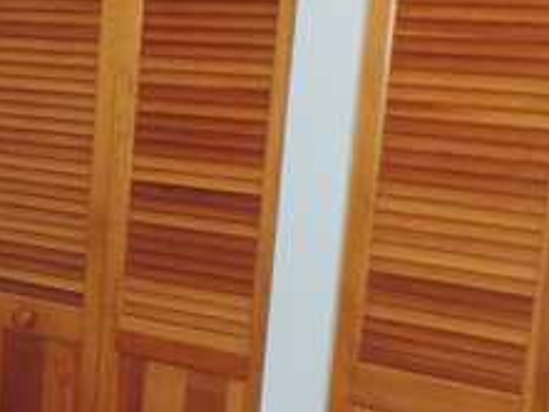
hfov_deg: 21.7
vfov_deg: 16.7
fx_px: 1381
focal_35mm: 87
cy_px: 402
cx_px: -5
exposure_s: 1/30
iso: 200
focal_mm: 4.3
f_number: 3
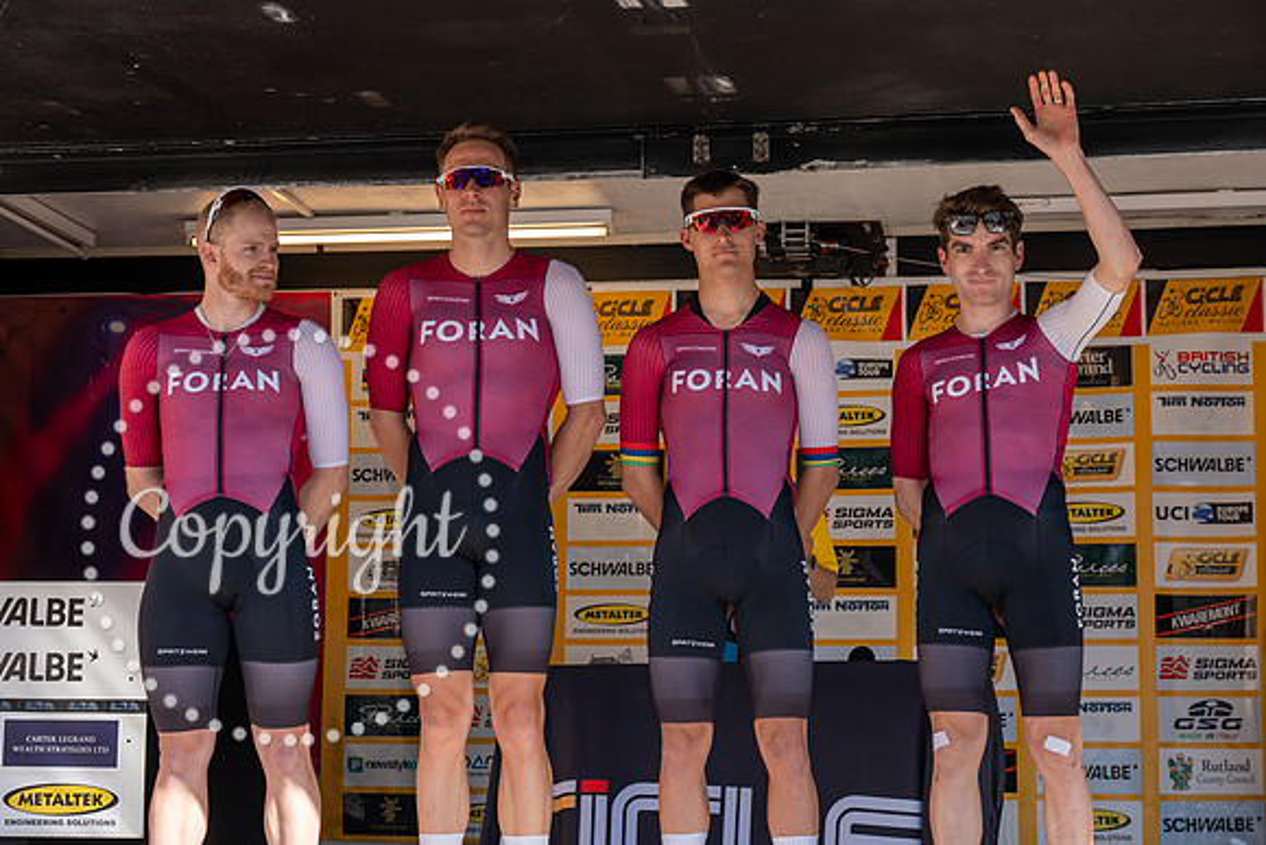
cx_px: 633
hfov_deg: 28.8
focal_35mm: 70
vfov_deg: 19.5
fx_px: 2462
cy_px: 422
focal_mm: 70
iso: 1250
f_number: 7.1
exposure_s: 1/1000
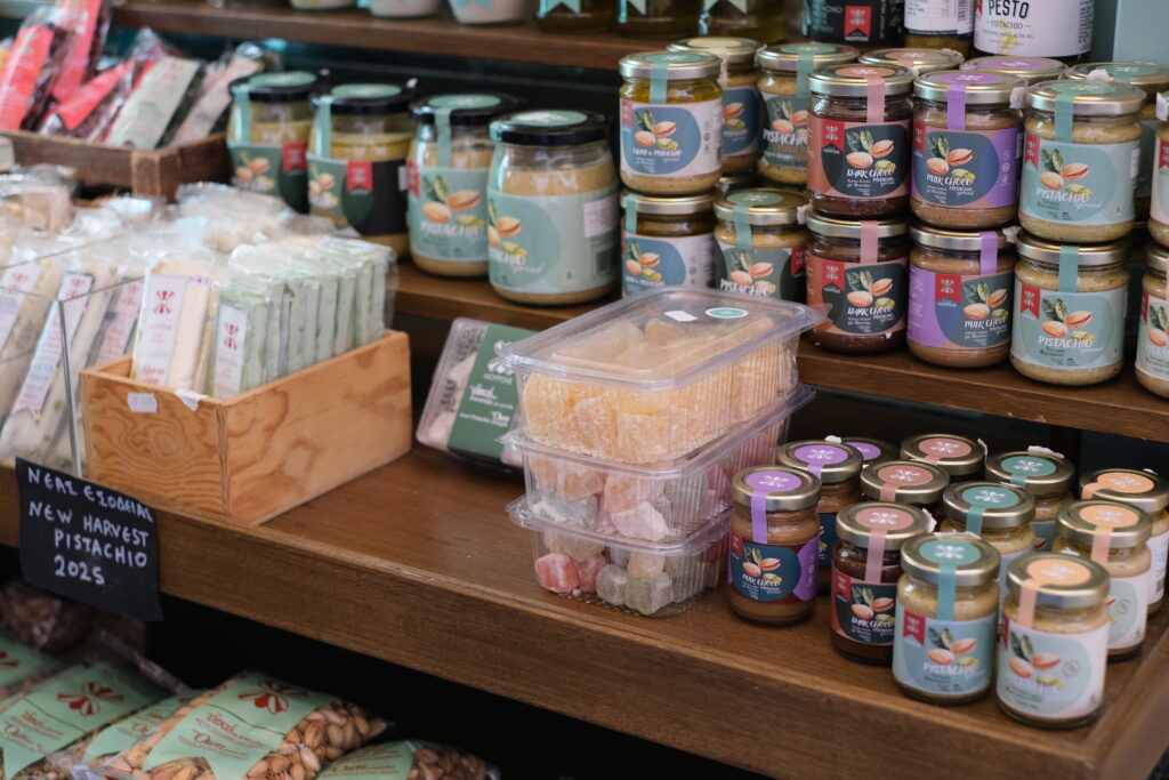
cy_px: 390
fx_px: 1721
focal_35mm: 53
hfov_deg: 37.5
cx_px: 584
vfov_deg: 25.5
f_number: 2.5
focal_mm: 35
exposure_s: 1/200
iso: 320
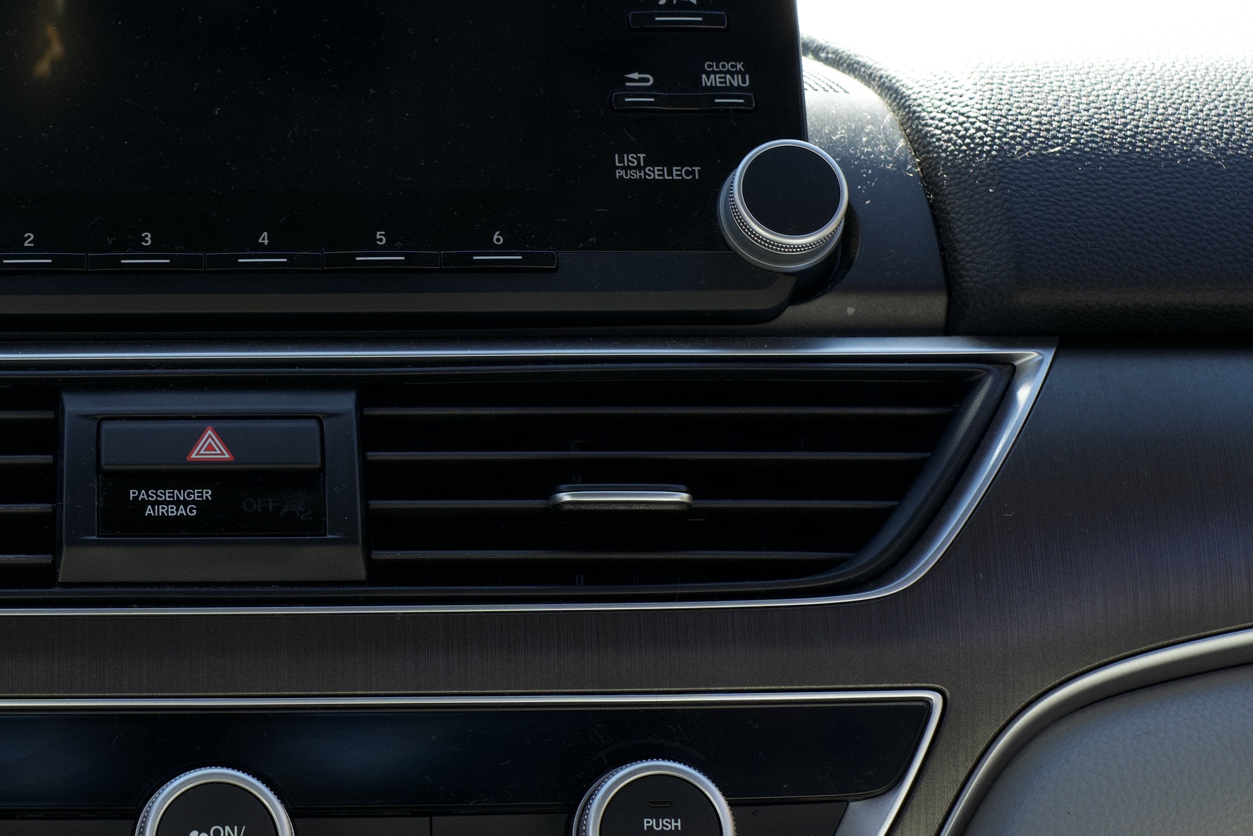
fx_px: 3550
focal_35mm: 102
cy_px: 272
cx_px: 142
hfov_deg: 19.7
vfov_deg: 13.4
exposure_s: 1/125
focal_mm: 50
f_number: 7.1
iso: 400
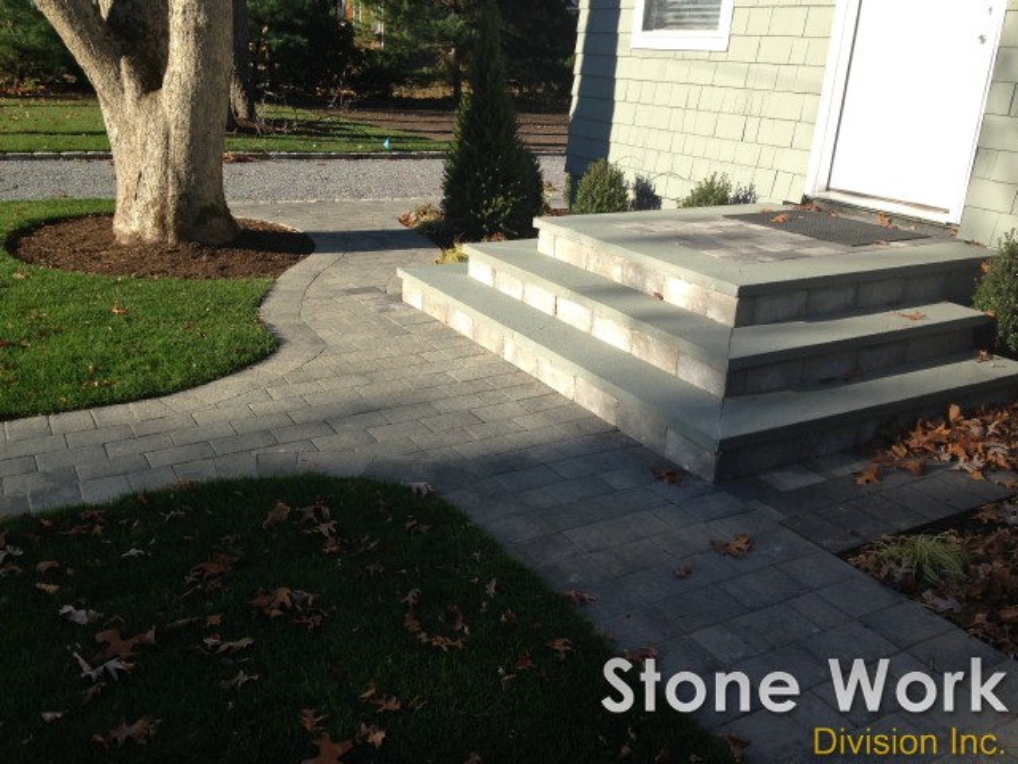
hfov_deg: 55.4
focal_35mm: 33
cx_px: 509
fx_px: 970
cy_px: 382
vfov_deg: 42.9
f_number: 2.4
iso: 50
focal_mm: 4.13
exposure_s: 1/723
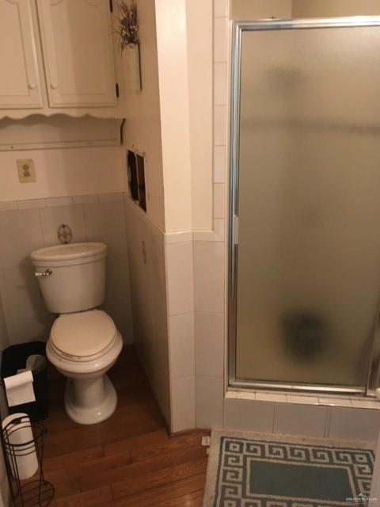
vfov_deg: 61.7
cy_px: 254
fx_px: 424
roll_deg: +0.6
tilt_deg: -20.6
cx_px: 190
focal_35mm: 29
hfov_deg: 48.2
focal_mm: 4.15
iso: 64
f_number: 2.2
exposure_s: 1/30
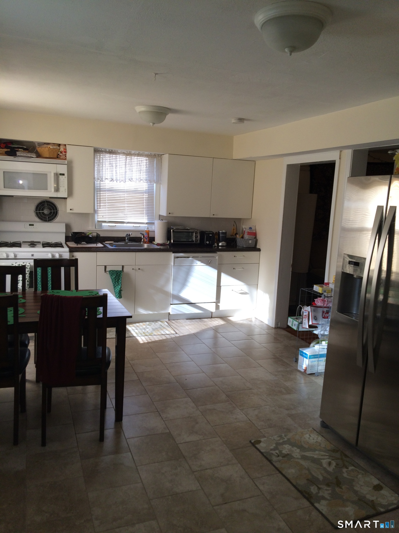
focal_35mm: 30
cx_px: 200
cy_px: 266
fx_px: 461
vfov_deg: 60.0
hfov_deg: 46.8
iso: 50
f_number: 2.2
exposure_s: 1/60
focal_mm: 4.12
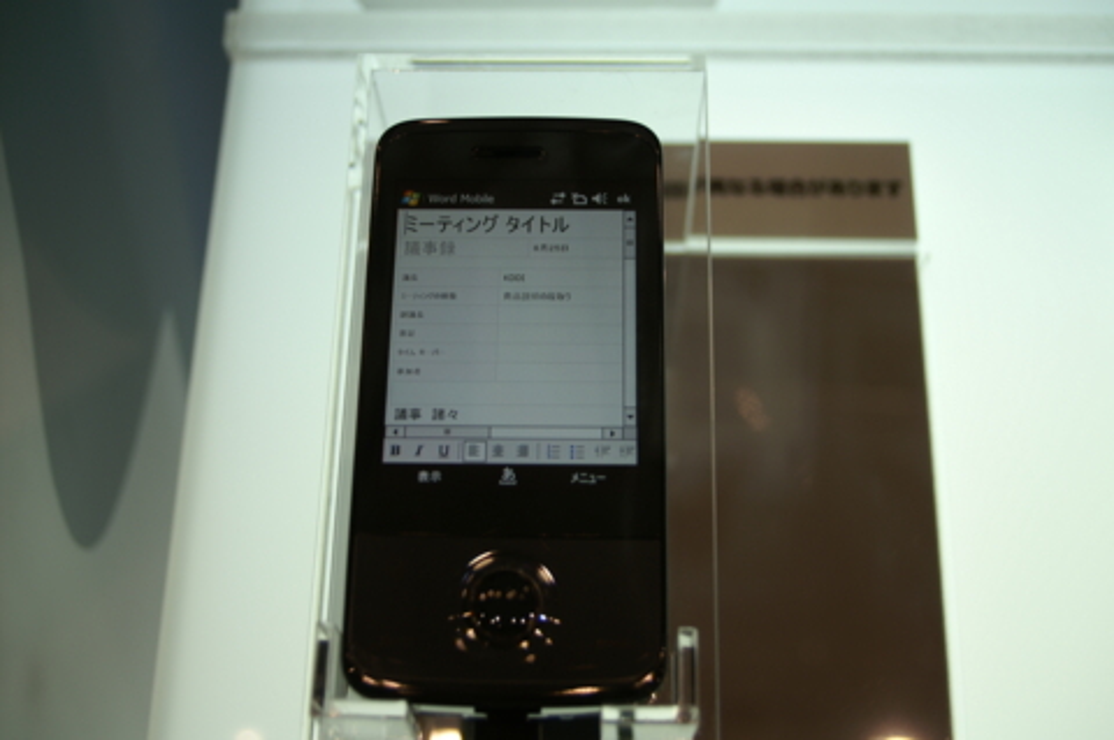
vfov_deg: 25.7
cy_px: 370
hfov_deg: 37.9
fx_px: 1623
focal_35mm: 52
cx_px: 557
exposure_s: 1/60
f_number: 5.6
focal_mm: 35
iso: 100
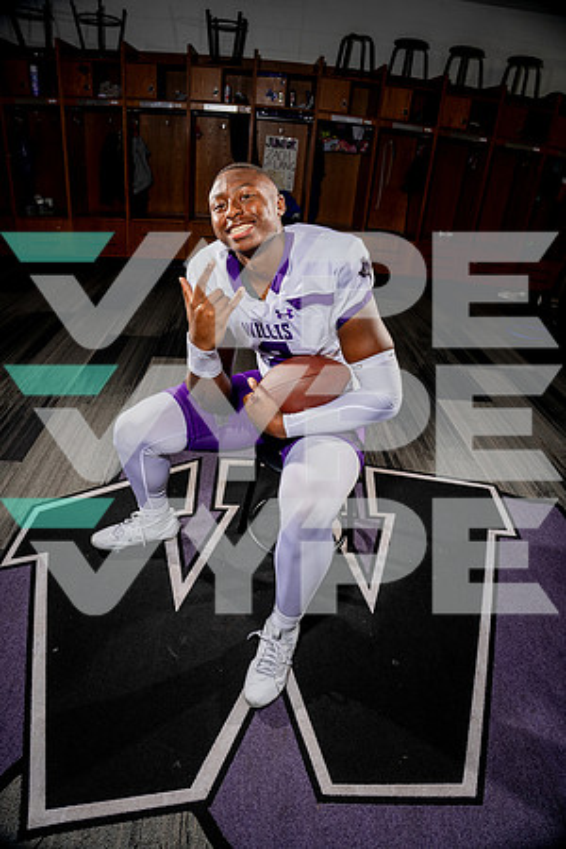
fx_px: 472
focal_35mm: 20
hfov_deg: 61.9
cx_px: 283
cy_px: 424
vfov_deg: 84.0
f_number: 5.6
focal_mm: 20
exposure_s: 1/250
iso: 100
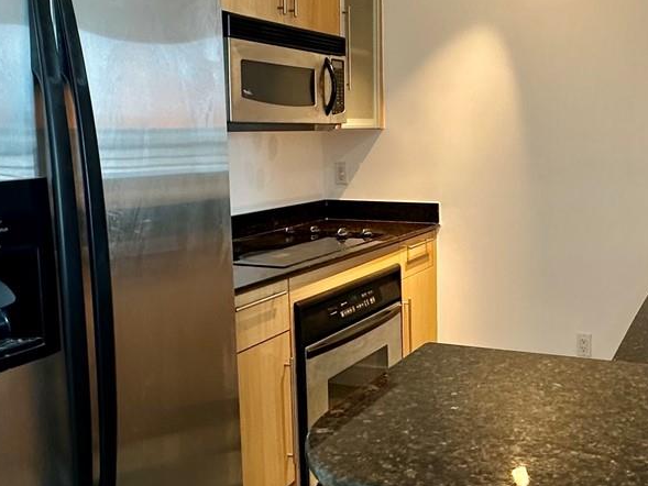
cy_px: 198
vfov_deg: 37.6
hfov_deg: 46.5
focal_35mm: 38
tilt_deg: -5.9
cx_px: 513
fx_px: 711
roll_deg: +0.8
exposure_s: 1/60
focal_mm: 2.22
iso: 200
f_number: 2.2
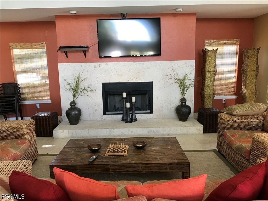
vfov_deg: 49.7
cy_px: 100
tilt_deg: -10.1
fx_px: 217
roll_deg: +1.1
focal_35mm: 28
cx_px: 134
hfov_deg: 63.4
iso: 32
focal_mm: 3.99
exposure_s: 1/30
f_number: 1.8
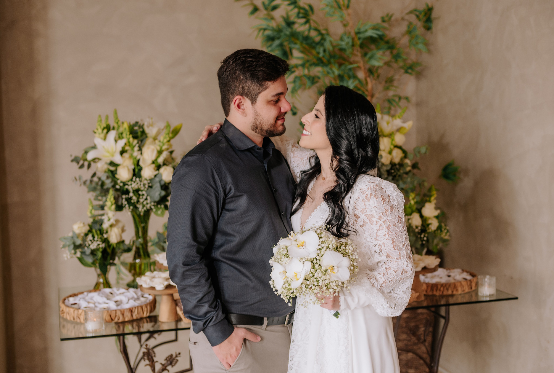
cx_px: 280
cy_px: 187
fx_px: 779
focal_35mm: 50
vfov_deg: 27.0
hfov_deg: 39.1
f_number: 3.5
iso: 250
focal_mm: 50
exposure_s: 1/160
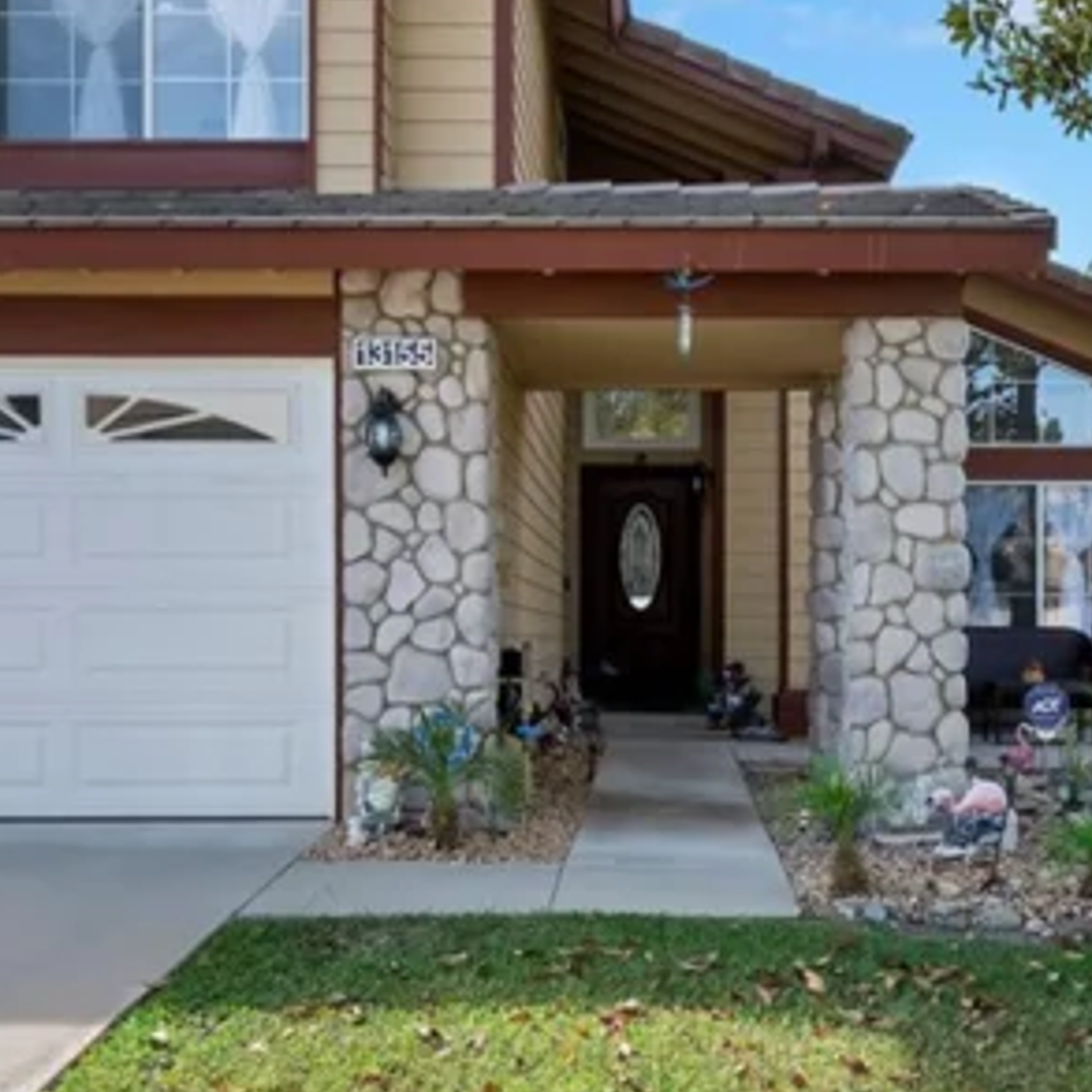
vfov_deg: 38.2
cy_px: 667
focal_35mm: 44
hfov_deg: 38.1
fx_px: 1570
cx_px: 693
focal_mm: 18
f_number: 20
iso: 500
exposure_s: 1/60
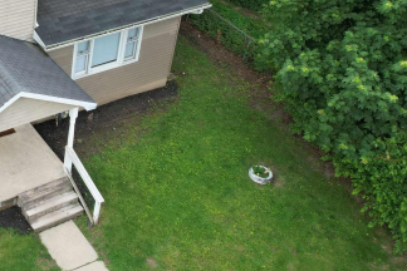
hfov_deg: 34.5
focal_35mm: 51
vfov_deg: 26.0
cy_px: 58
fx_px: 577
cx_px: -20
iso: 110
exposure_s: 1/320
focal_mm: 8.38
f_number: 2.8
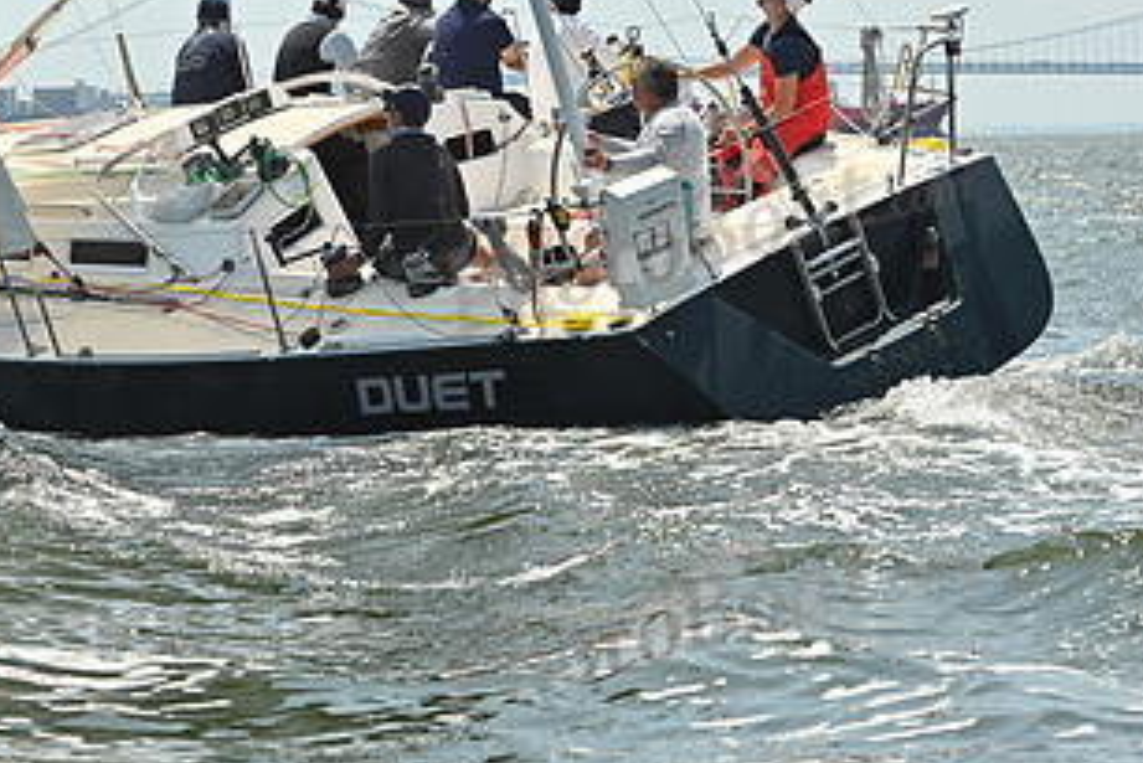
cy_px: 99
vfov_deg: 7.4
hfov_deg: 11.1
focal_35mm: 185
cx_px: 257
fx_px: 5876
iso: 320
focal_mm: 98
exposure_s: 1/1250
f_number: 10
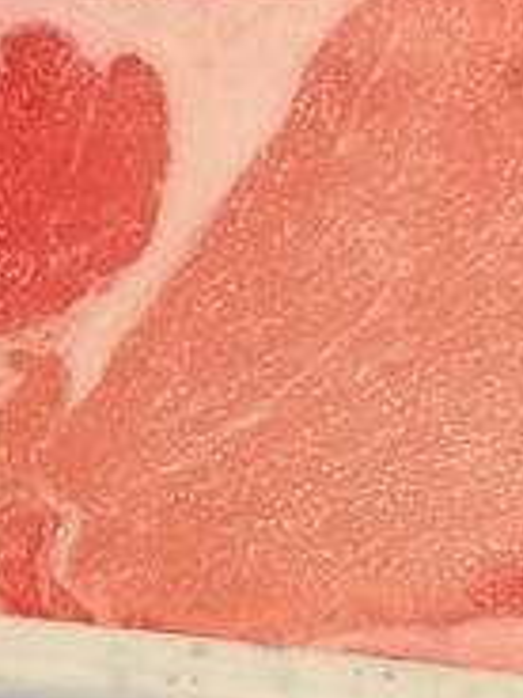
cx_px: 411
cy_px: 402
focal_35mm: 139
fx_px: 2800
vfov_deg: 14.2
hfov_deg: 10.6
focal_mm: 5.43
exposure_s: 1/100
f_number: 1.89
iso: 183
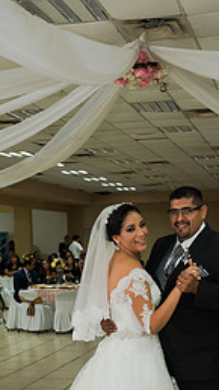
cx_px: 151
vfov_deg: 32.2
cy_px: 293
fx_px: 661
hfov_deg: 18.7
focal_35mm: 64
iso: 1600
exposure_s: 1/100
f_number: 3.5
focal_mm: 35
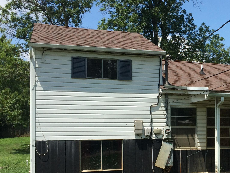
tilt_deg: +3.0
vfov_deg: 25.5
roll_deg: +1.2
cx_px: 194
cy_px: 122
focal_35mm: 57
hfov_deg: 32.5
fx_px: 379
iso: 32
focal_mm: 4.15
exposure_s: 1/2283
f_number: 2.2
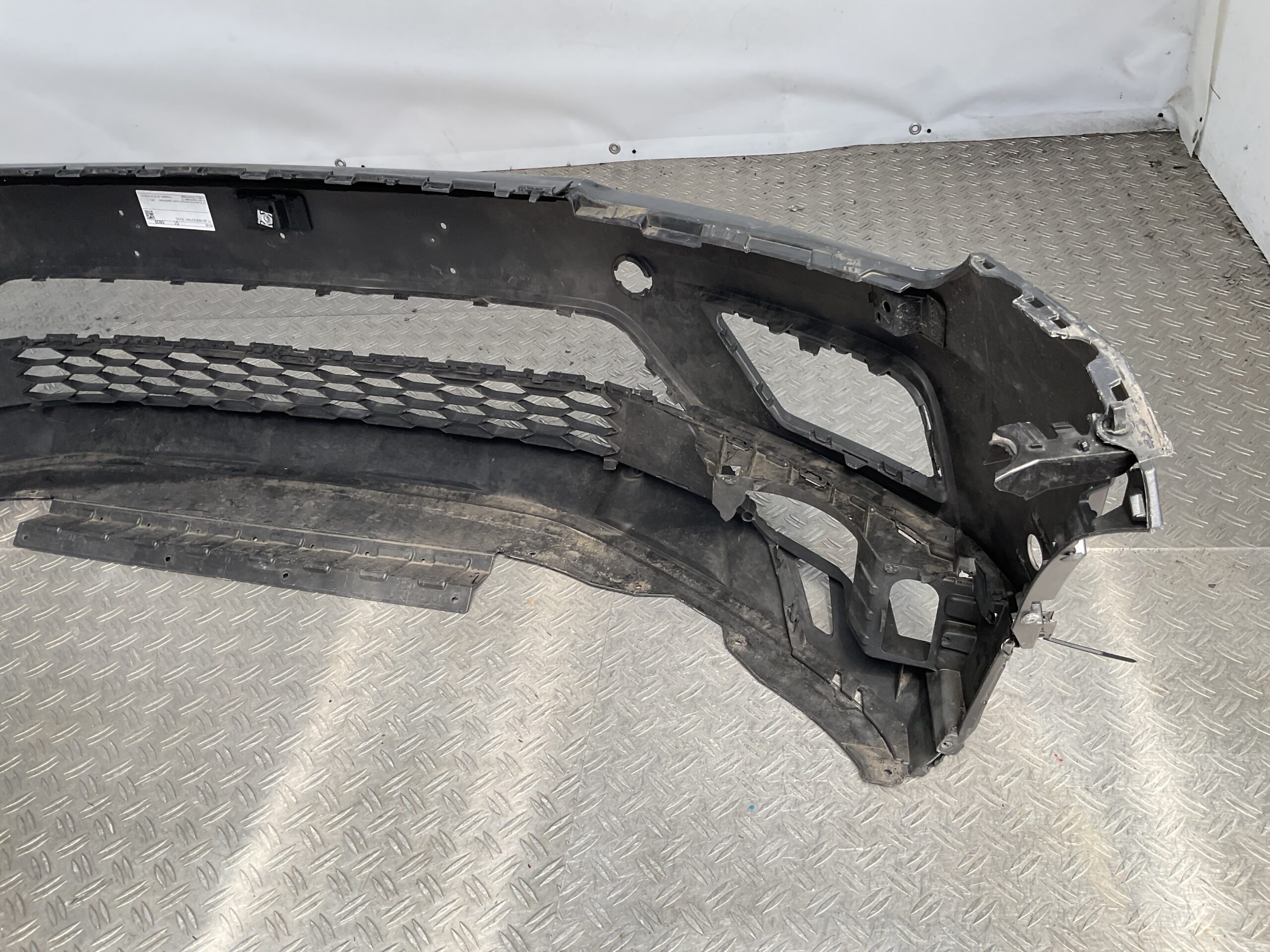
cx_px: 635
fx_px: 1064
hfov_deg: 61.7
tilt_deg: -37.7
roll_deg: +8.9
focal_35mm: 29
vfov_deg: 48.2
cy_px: 476
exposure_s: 1/367
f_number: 1.8
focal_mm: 3
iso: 16
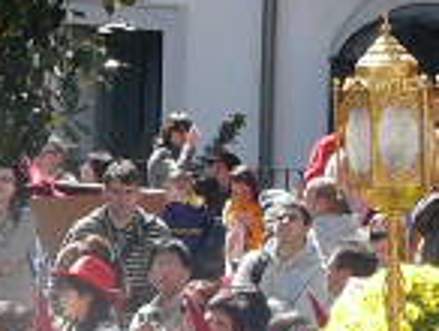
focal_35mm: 538
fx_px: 6834
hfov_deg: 3.7
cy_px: -229
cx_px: 752
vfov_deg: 2.8
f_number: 4.5
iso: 100
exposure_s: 1/250
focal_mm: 12.6
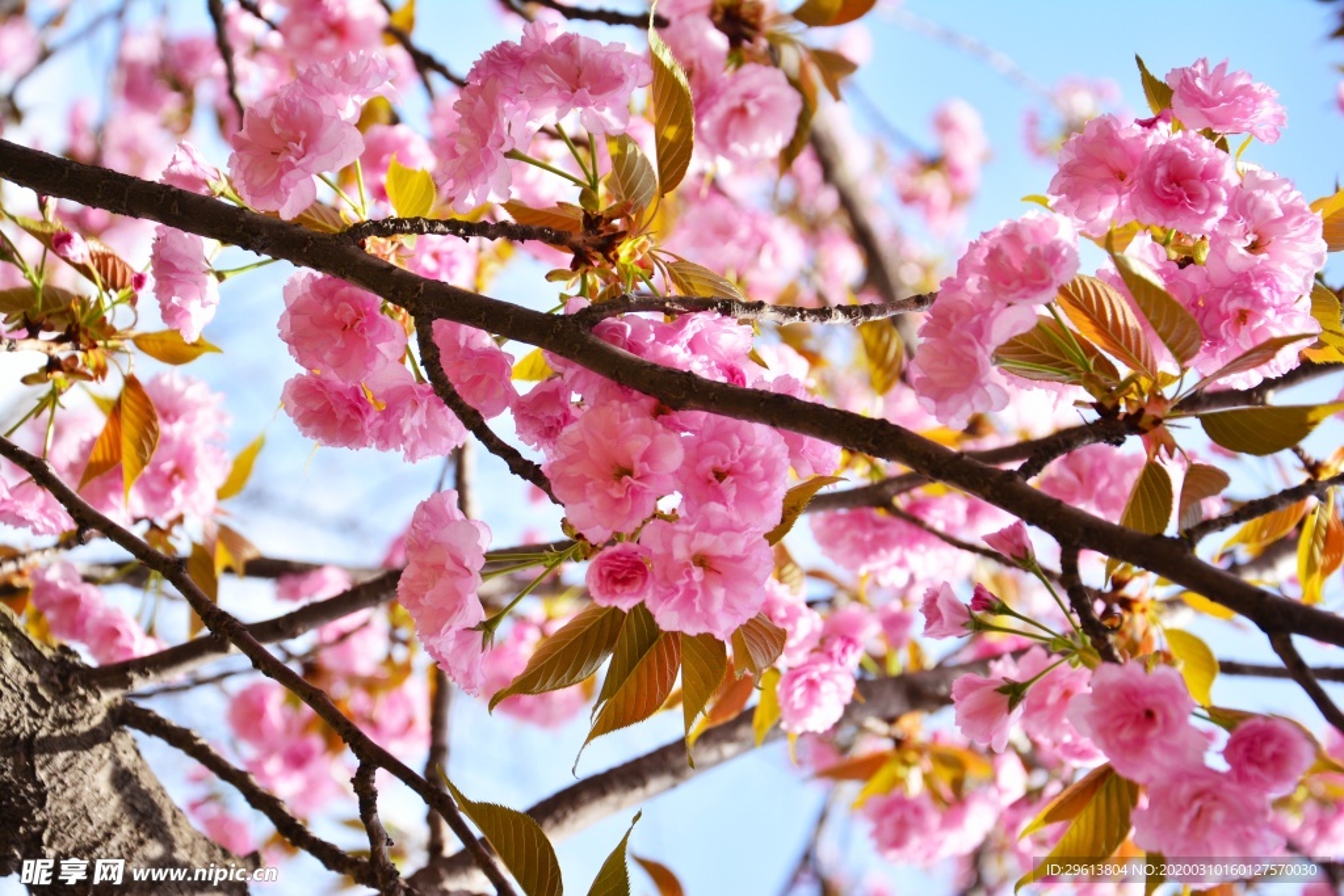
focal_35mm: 87
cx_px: 672
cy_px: 448
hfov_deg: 23.4
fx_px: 3248
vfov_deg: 15.7
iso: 200
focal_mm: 58
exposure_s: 1/640
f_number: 5
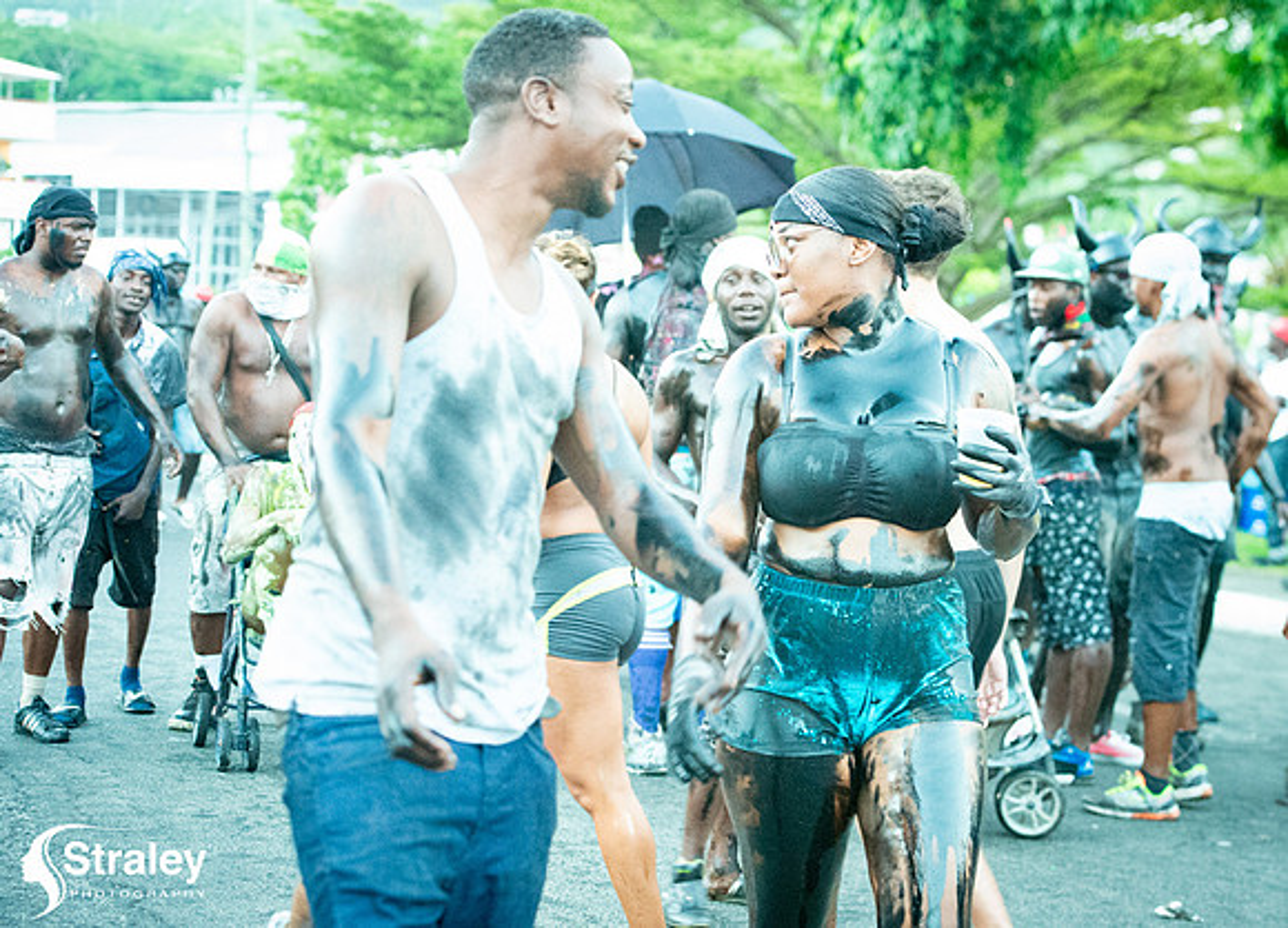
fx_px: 2883
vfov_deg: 18.3
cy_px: 456
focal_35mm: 79
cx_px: 680
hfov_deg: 25.2
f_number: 5
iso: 25600
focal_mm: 70
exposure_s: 1/160
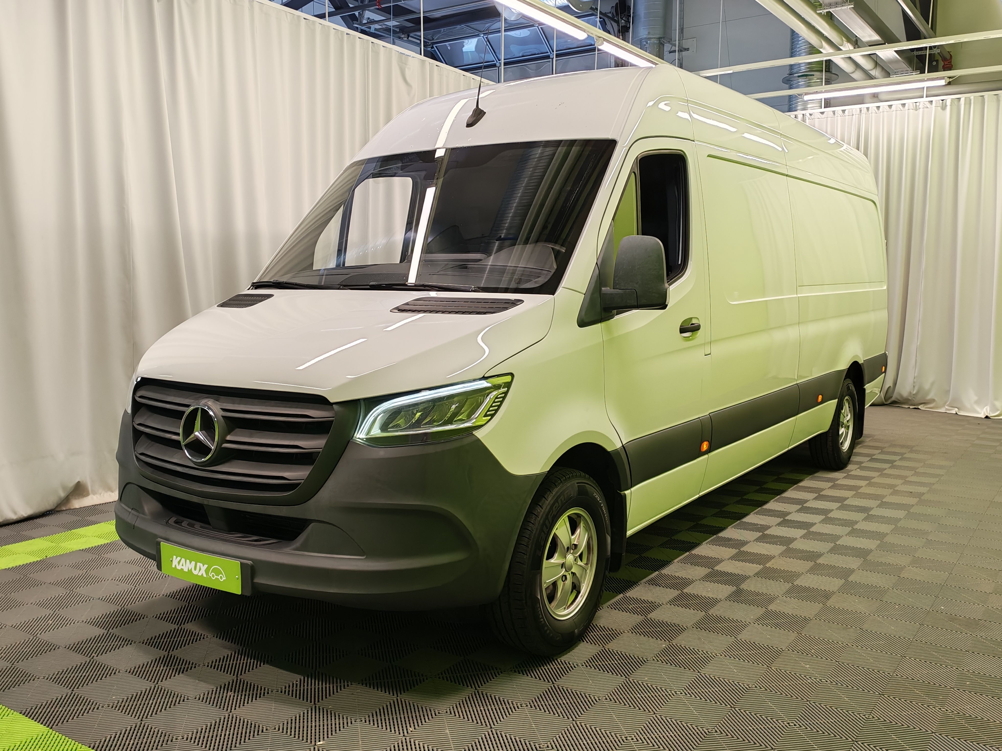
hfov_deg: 56.8
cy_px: 376
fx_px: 926
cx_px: 501
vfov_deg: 44.2
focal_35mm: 32
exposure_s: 1/100
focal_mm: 6.12
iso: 250
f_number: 1.9
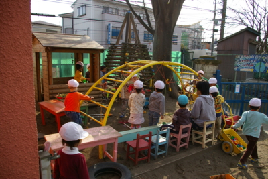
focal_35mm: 27
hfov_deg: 67.4
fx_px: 201
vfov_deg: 48.0
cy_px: 90
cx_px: 134
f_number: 6.7
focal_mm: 18
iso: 200
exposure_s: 1/250
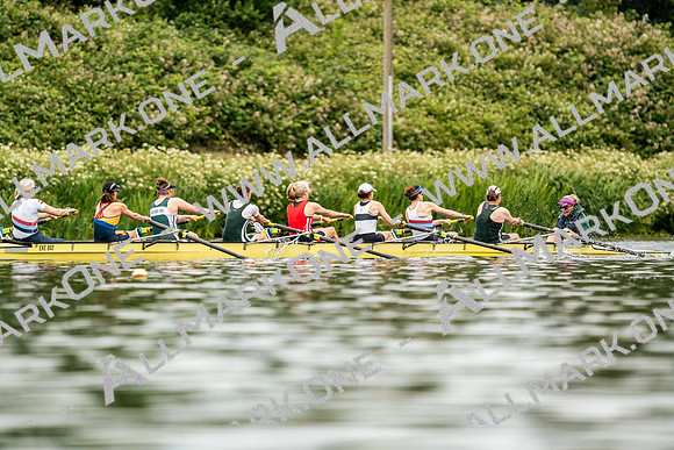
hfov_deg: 3.8
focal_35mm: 541
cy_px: 225
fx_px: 10131
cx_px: 337
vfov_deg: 2.5
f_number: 6.3
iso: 400
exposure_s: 1/2000
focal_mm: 541
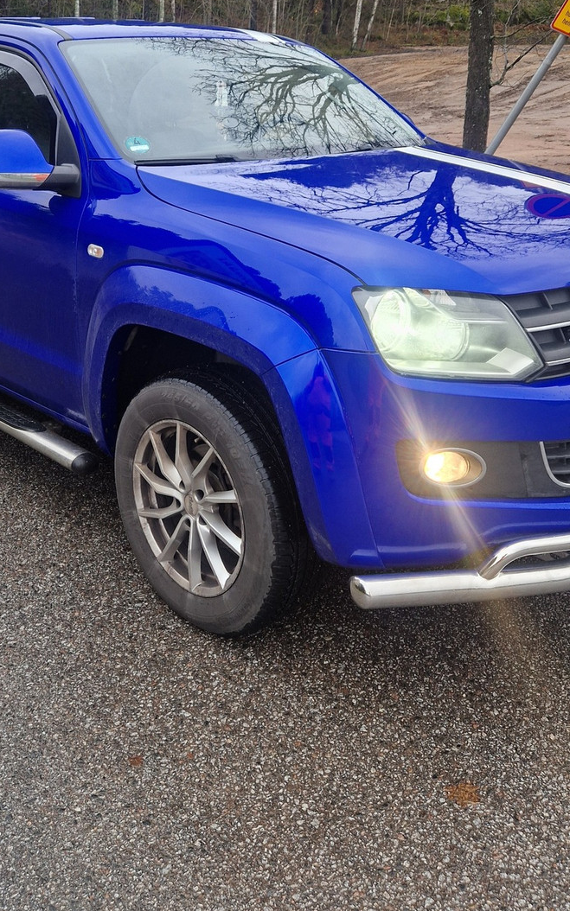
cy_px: 291
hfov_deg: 34.4
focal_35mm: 37
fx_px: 919
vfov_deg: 51.6
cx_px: 245
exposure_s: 1/180
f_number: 1.8
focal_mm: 5.4
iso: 80
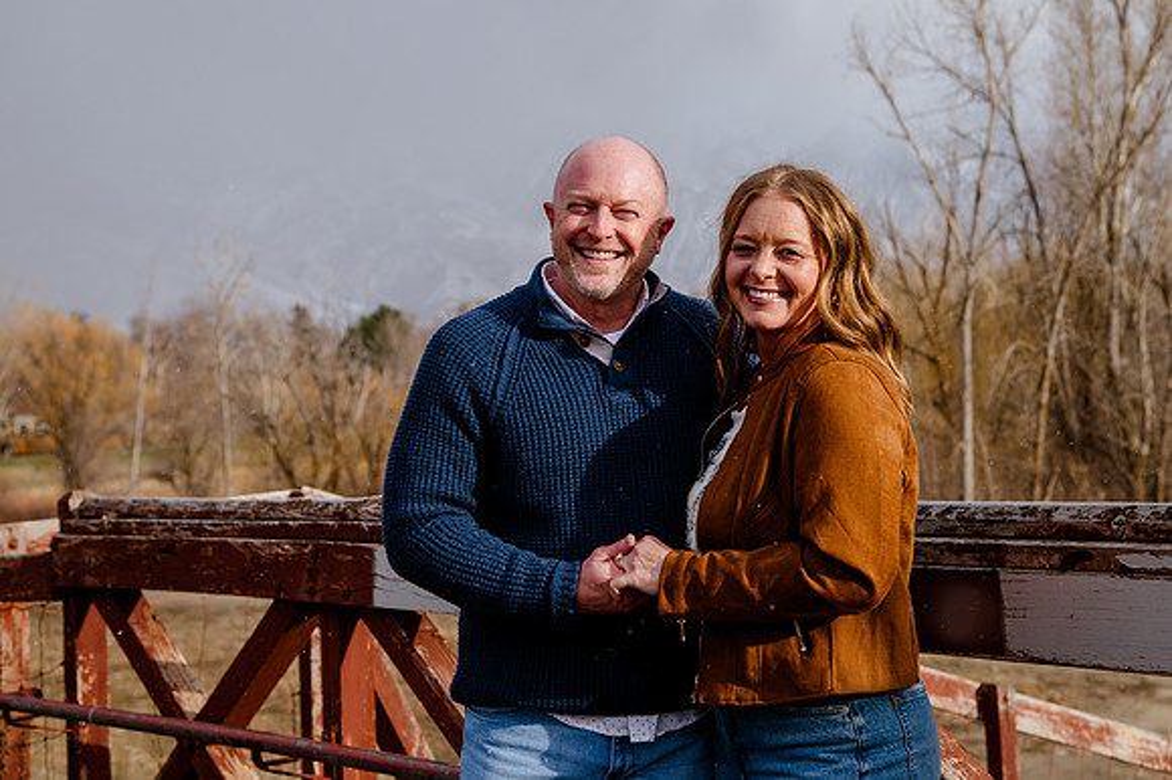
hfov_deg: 27.3
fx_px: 2413
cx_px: 636
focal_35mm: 74
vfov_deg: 18.3
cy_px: 314
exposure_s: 1/500
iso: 250
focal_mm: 62
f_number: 5.6
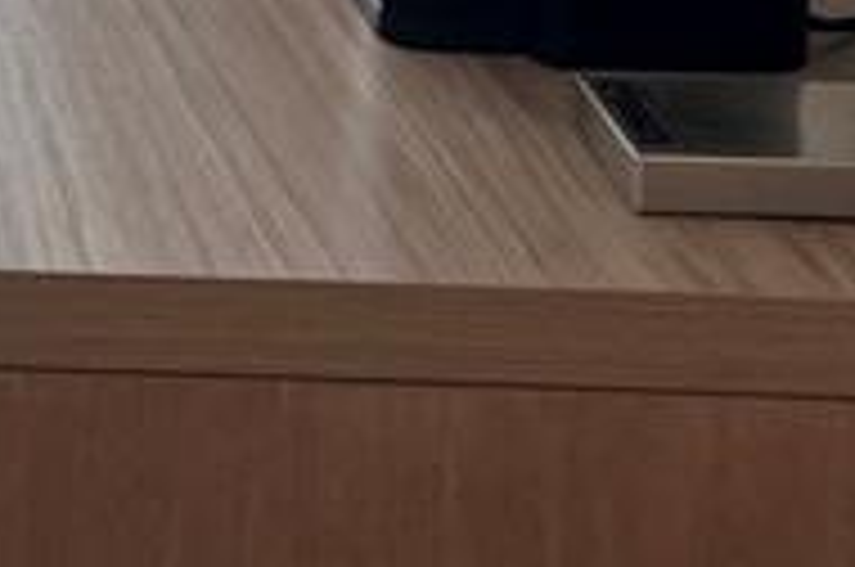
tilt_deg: -8.2
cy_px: -688
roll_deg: -0.5
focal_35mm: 146
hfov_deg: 12.6
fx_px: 3462
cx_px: -756
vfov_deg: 8.7
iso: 50
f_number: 1.5
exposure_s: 1/120
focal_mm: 5.7
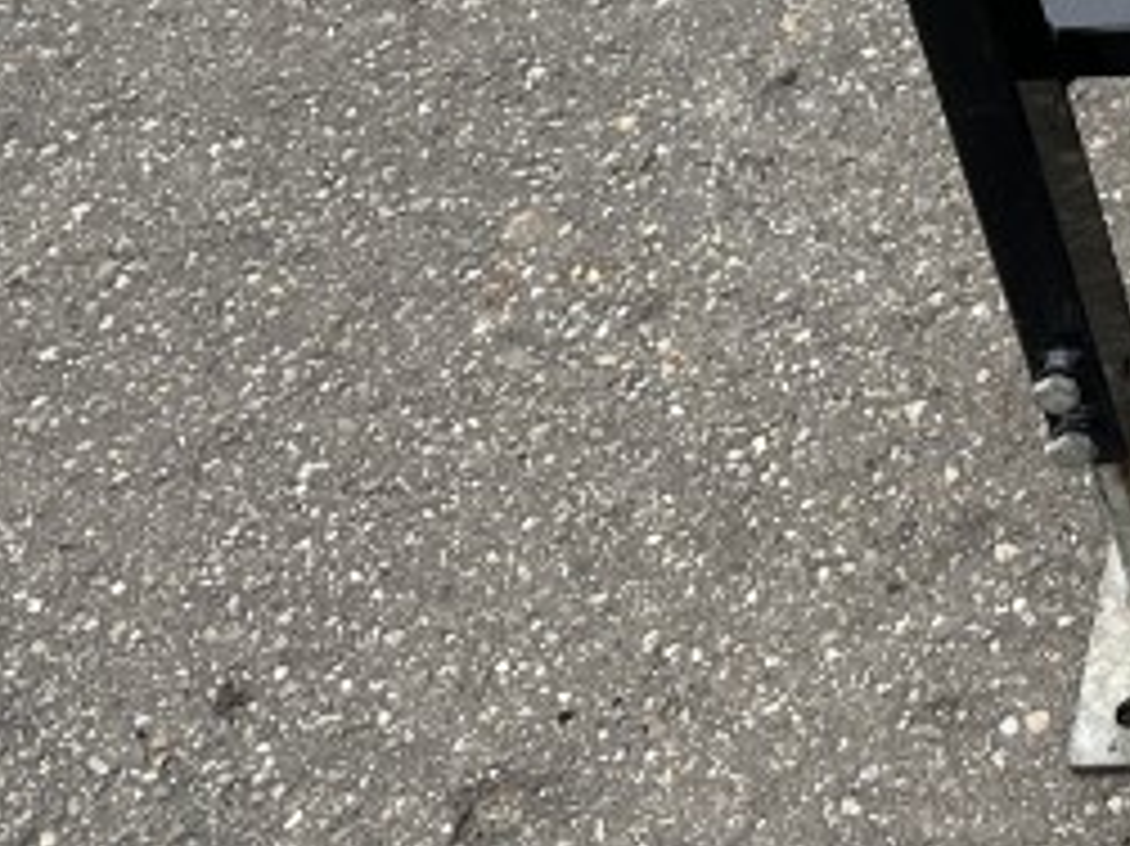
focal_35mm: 98
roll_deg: +0.1
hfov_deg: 16.6
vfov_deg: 14.2
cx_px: 2053
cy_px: -369
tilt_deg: -41.1
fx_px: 3198
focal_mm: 6.86
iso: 80
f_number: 1.78
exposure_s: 1/1095
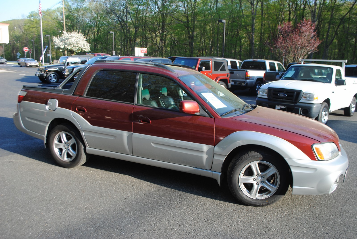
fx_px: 298
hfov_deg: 61.9
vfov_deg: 43.7
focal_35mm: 30
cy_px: 120
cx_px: 178
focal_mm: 20
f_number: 6.3
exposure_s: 1/160
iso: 100
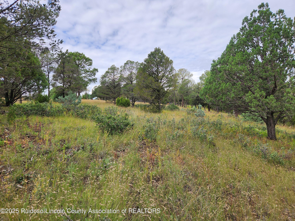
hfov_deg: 73.9
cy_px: 110
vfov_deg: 58.9
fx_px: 196
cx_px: 148
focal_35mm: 23
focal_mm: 5.4
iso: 20
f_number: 1.8
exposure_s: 1/1182
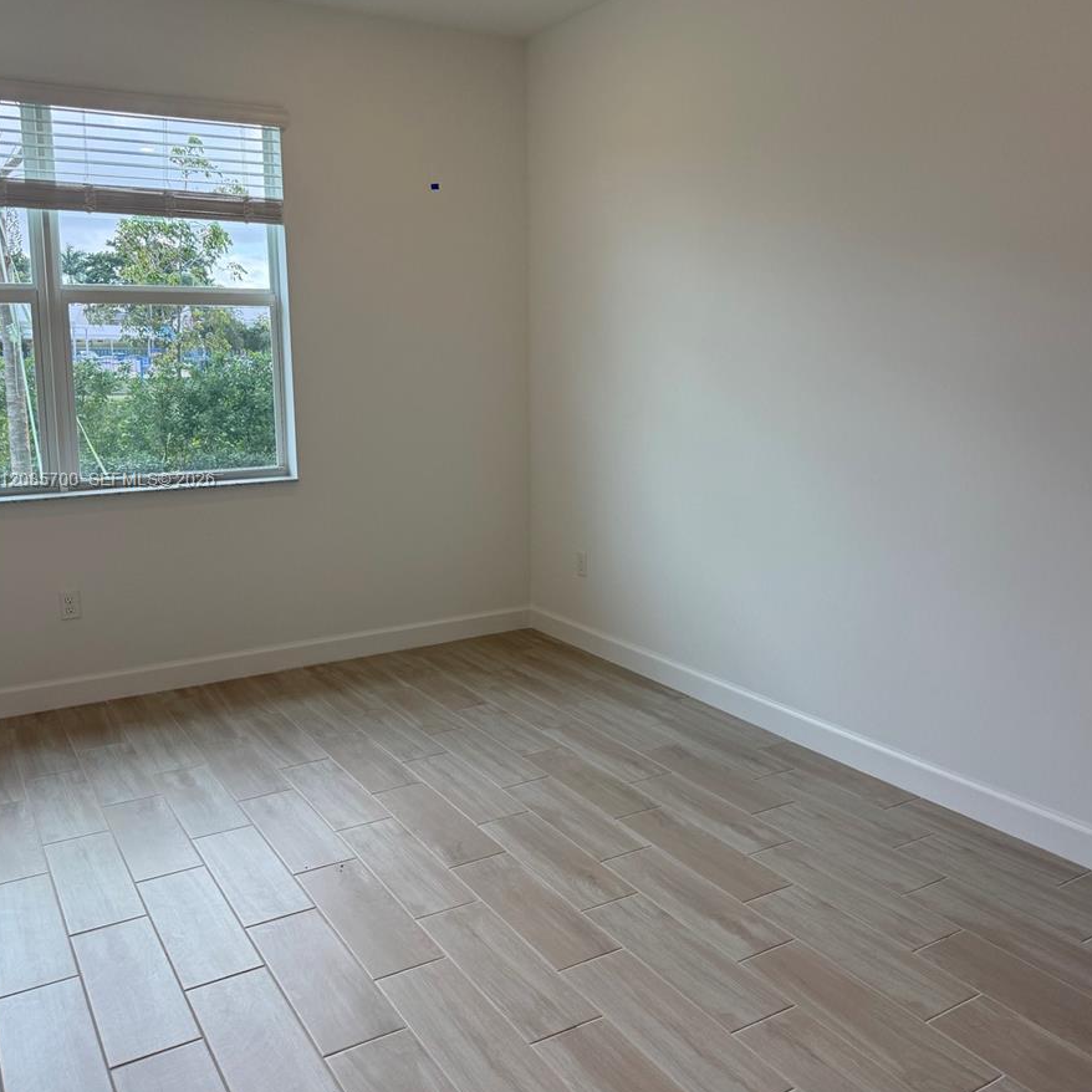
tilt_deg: -6.1
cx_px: 545
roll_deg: +0.7
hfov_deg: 55.6
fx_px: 1035
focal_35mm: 29
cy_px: 481
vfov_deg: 55.5
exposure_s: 1/510
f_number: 1.78
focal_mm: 6.76
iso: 100
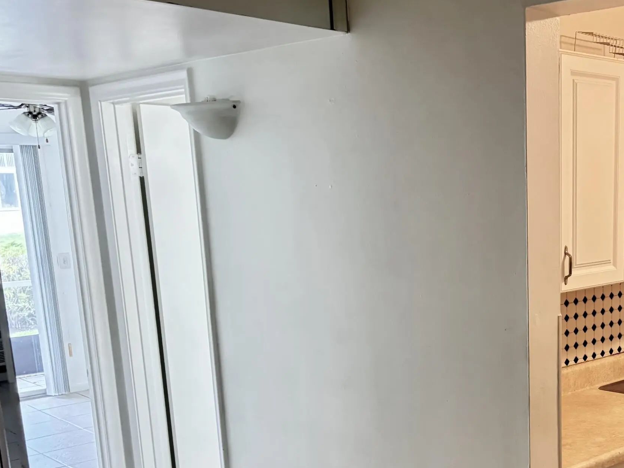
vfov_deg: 30.1
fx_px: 847
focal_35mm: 47
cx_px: 539
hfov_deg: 38.2
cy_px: 381
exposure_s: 1/60
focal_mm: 5.96
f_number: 1.6
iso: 320
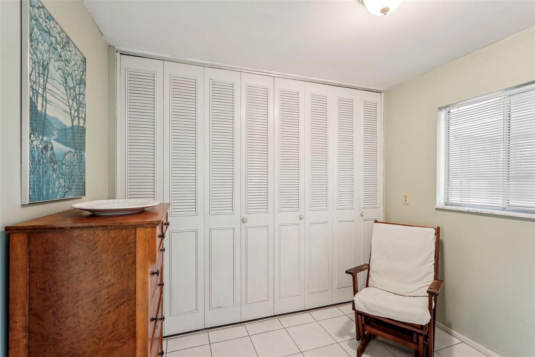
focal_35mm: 16
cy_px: 178
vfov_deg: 73.7
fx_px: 238
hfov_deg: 96.7
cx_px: 268
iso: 400
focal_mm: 16
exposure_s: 1/3.33
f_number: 8
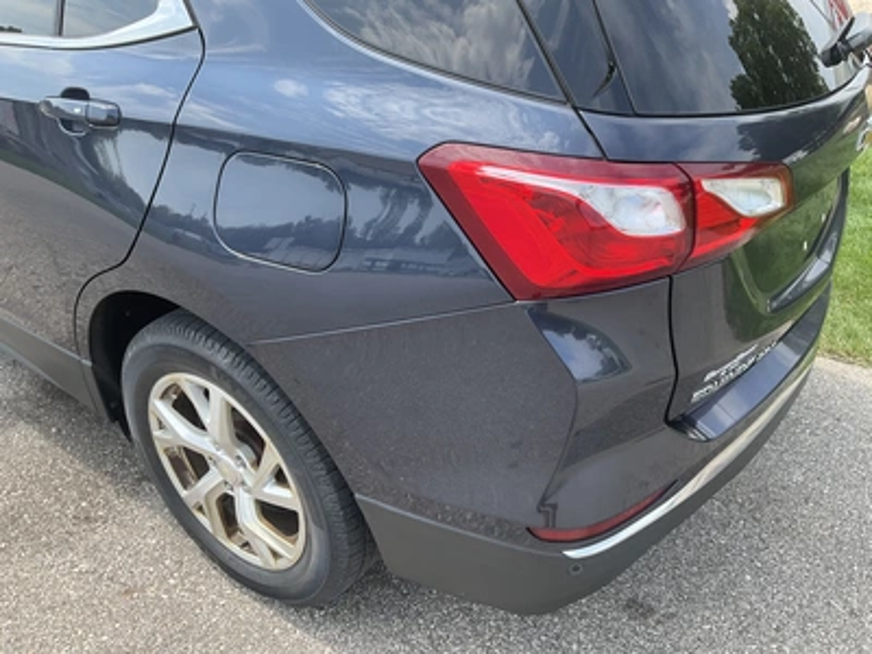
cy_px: 327
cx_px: 436
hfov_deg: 61.7
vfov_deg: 48.2
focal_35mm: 29
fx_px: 731
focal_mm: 3
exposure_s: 1/389
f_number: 1.8
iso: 25
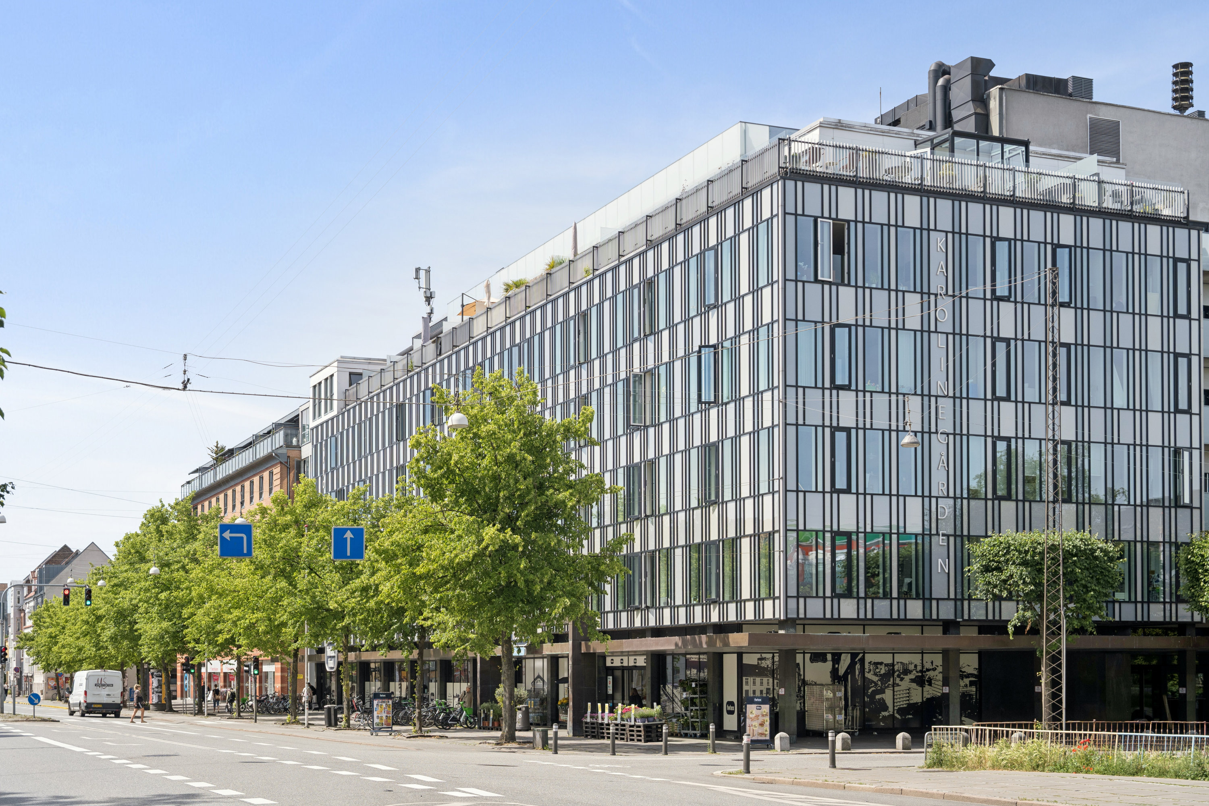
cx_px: 604
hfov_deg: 41.9
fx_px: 1578
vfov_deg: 28.6
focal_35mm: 47
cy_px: 403
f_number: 4
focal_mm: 47
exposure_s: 1/1250
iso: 140
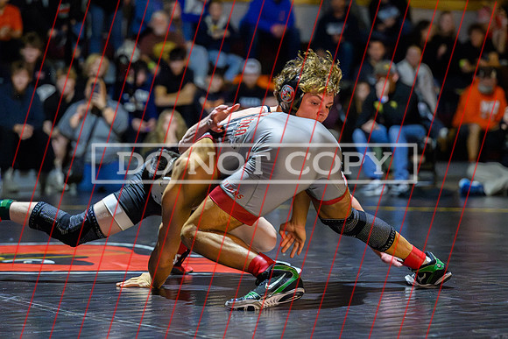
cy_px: 145
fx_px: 1795
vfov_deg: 10.8
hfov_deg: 16.1
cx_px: 218
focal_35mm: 127
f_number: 2.8
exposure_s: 1/640
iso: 20000
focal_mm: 101
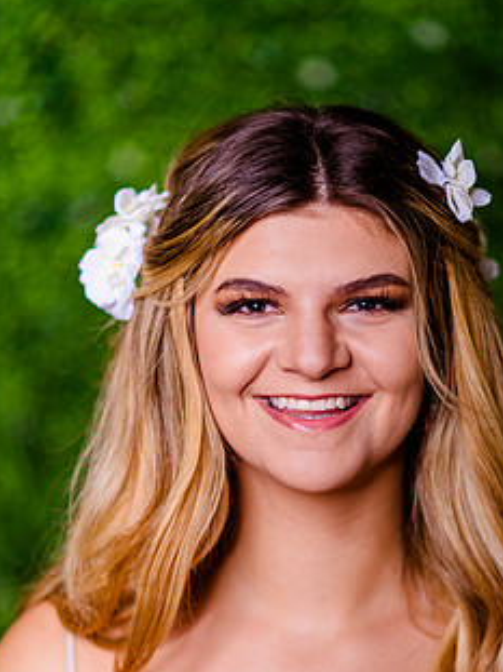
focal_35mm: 146
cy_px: 473
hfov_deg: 10.2
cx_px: 300
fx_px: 2831
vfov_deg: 13.5
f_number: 2
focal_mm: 105
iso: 125
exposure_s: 1/250
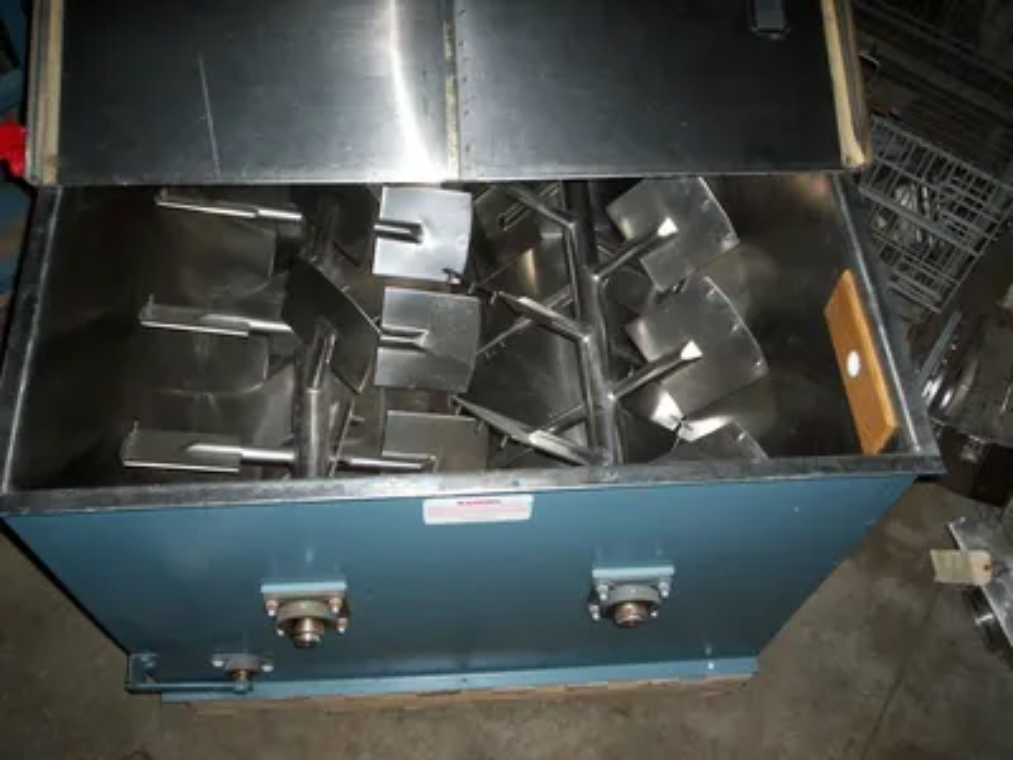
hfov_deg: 51.4
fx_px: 1054
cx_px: 506
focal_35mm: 36
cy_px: 380
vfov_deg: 39.7
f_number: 4.5
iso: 140
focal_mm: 5.9
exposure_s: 1/64
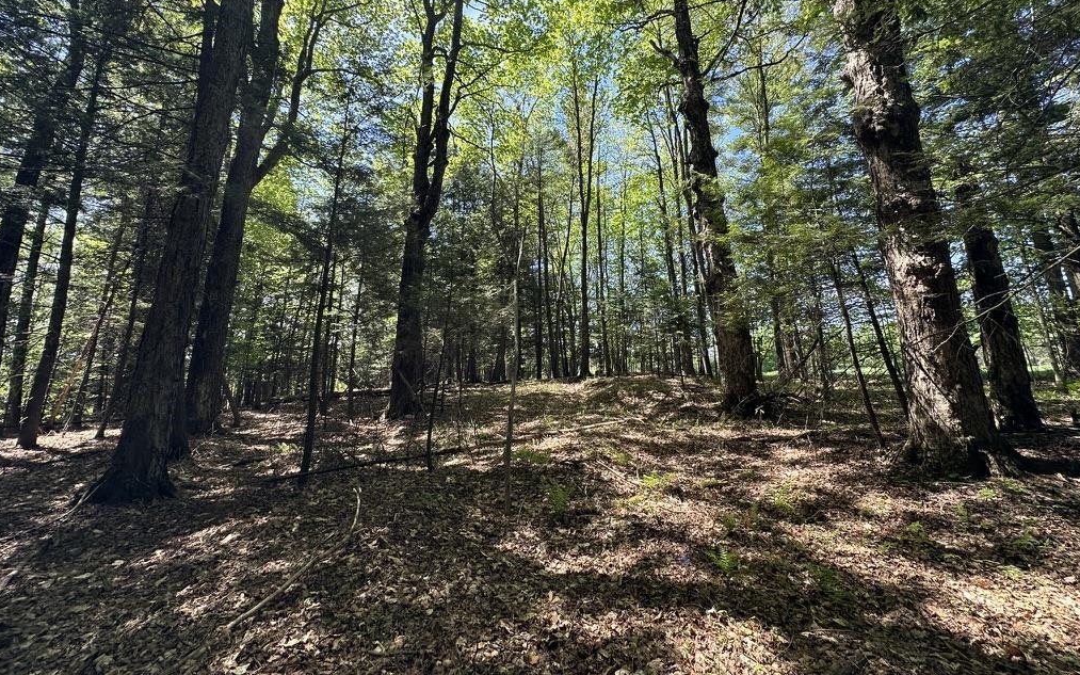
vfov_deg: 73.9
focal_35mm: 15
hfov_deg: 101.5
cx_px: 542
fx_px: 441
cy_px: 267
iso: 40
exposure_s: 1/270
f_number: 2.2
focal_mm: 2.22
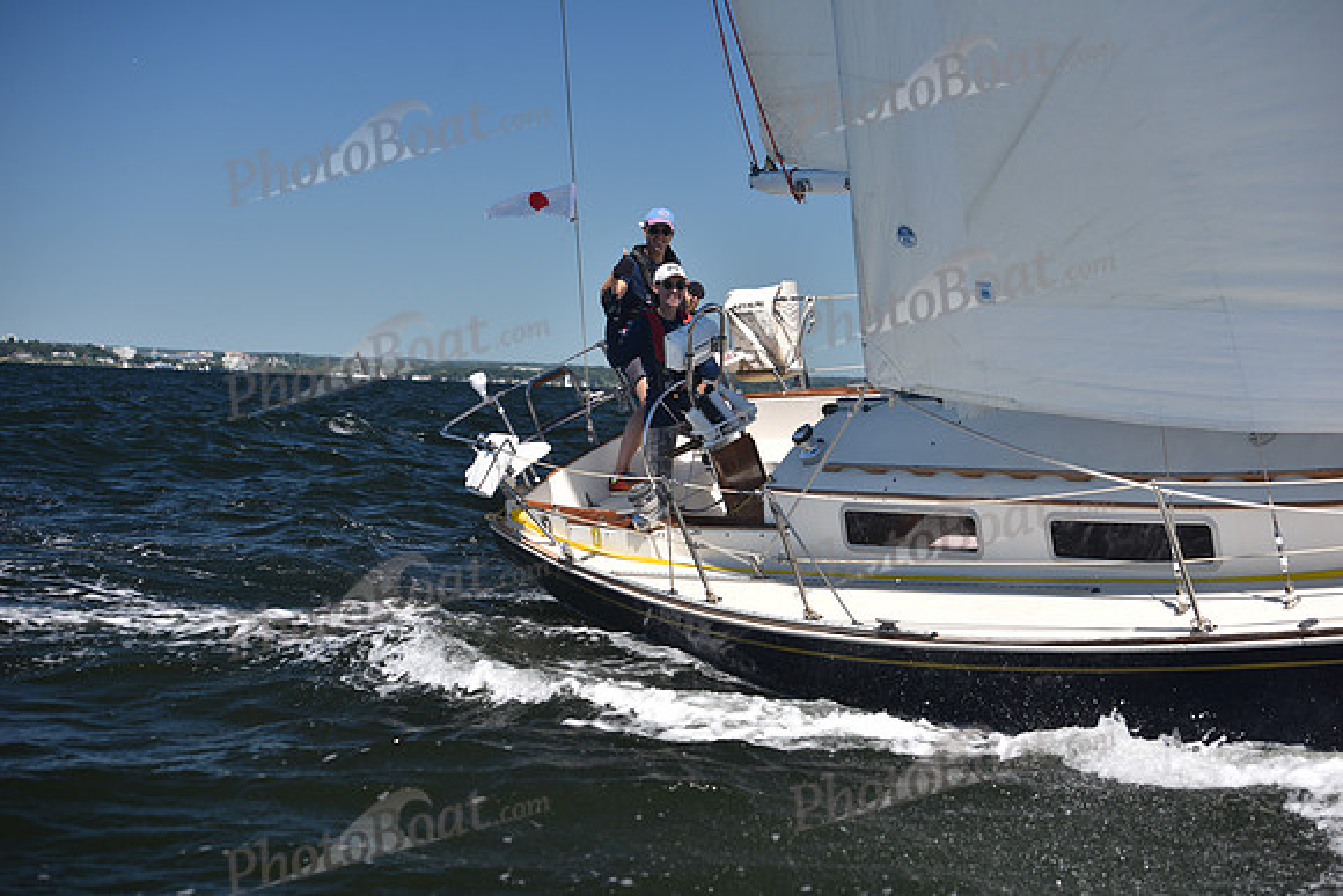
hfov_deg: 28.8
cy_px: 448
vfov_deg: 19.5
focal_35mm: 70
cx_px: 672
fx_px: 2612
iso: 200
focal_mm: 70
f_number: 4
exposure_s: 1/1000
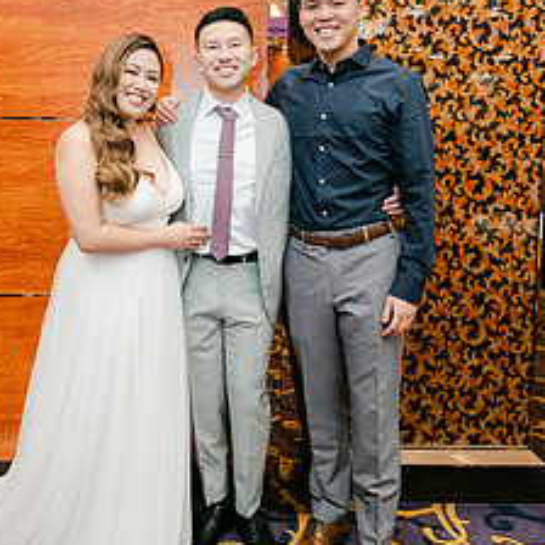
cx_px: 212
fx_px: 730
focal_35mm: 41
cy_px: 202
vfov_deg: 40.6
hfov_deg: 40.7
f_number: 2.8
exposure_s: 1/125
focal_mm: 16
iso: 800
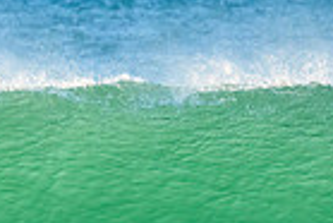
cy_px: 270
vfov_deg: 0.6
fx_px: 20436
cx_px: -10
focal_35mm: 2207
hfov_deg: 0.9
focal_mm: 530
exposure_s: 1/1600
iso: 3600
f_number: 11
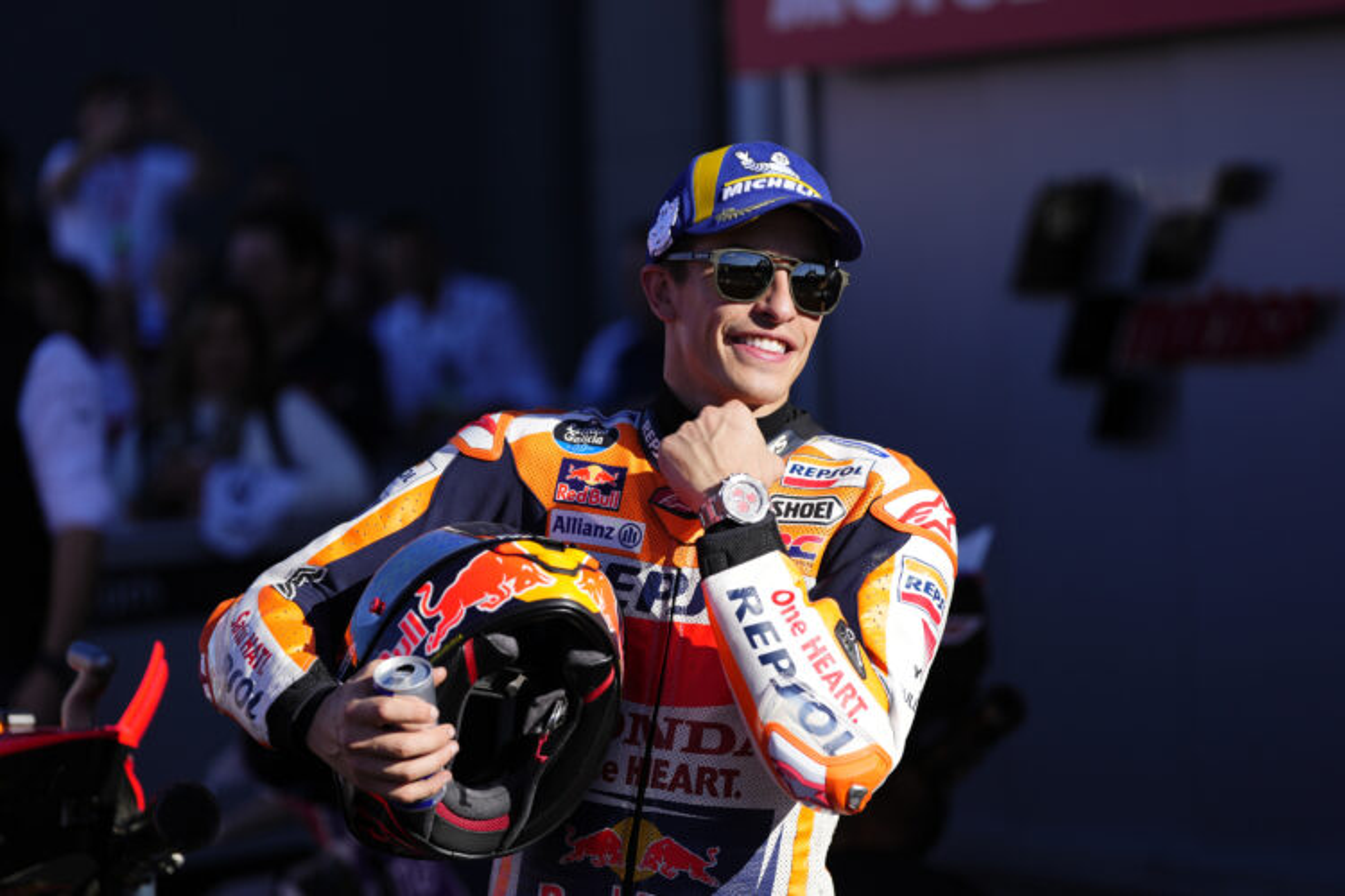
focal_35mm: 126
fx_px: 4707
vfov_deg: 10.9
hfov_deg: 16.3
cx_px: 672
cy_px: 448
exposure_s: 1/2000
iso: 100
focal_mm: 126
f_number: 2.8
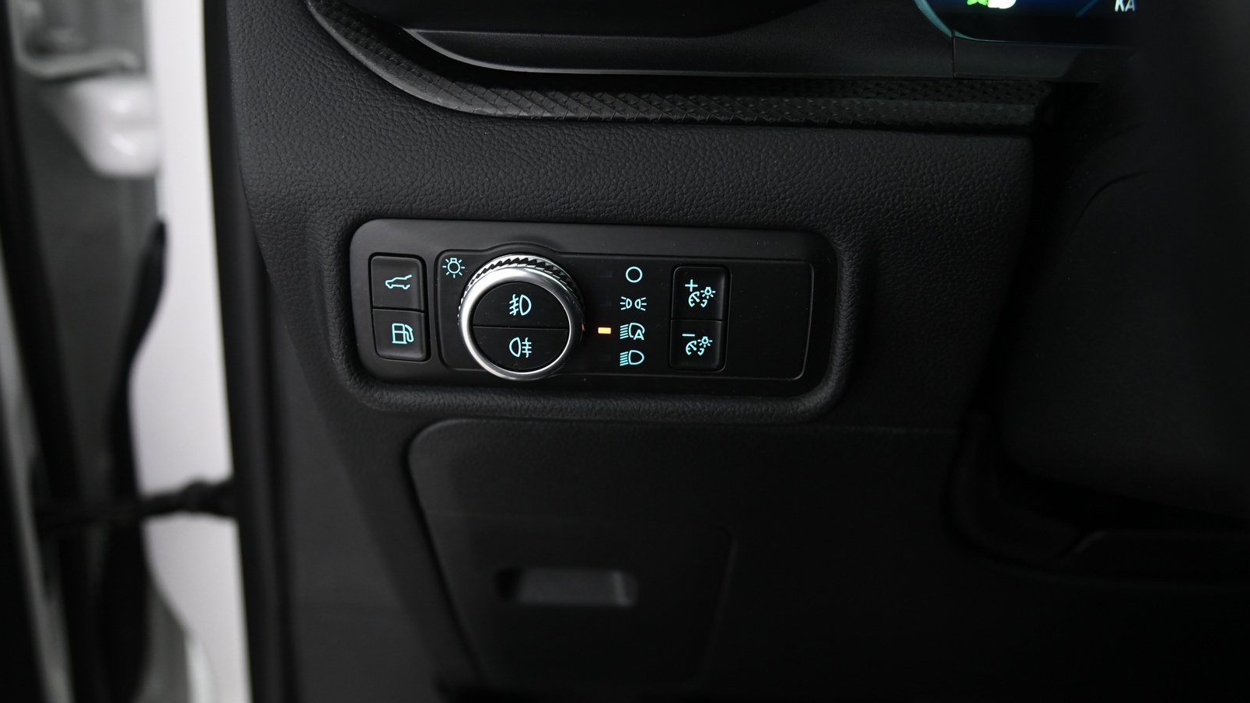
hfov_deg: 54.0
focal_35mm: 37
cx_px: 627
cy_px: 353
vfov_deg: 32.0
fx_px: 1226
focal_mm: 35
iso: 2000
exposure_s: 1/15
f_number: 4
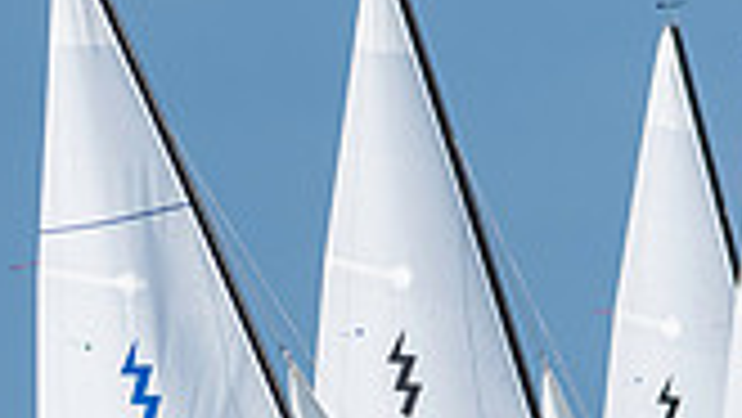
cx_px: 378
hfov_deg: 1.3
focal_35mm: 1661
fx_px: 32696
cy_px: 645
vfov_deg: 0.7
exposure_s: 1/4000
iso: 200
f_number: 5
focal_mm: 300
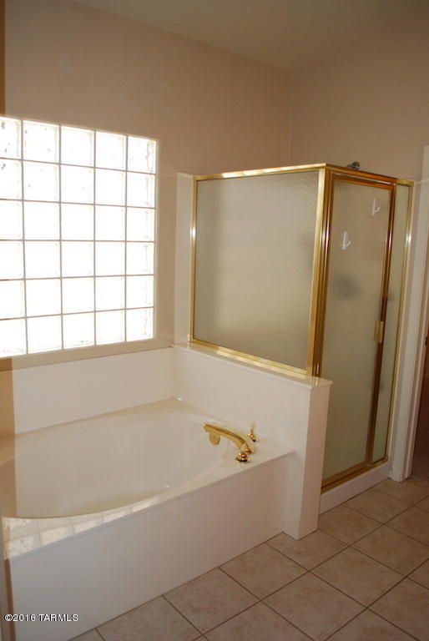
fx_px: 481
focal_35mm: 27
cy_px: 320
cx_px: 214
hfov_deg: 48.0
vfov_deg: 67.3
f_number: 3.5
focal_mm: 18
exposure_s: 1/125
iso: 200
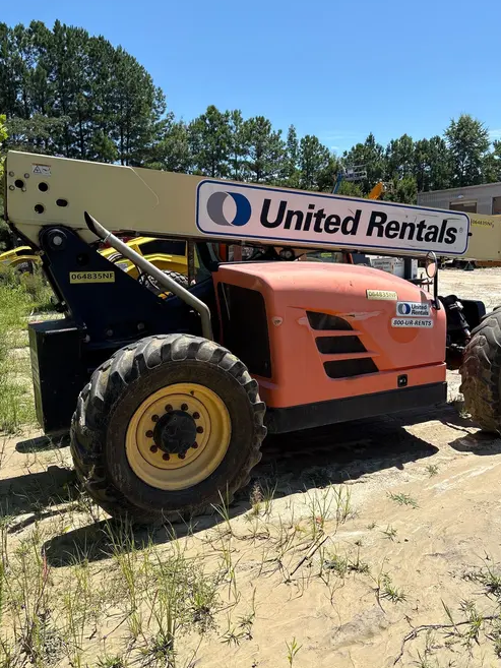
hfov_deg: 48.2
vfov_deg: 61.7
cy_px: 335
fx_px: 559
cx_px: 261
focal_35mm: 29
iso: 50
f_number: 1.6
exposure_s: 1/2747
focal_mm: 5.96
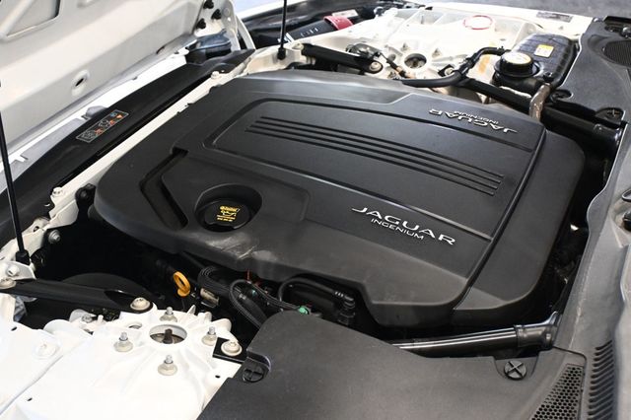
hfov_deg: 51.3
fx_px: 657
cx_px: 316
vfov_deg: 35.5
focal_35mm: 38
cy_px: 210
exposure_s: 1/60
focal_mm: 25
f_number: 4.2
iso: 4500
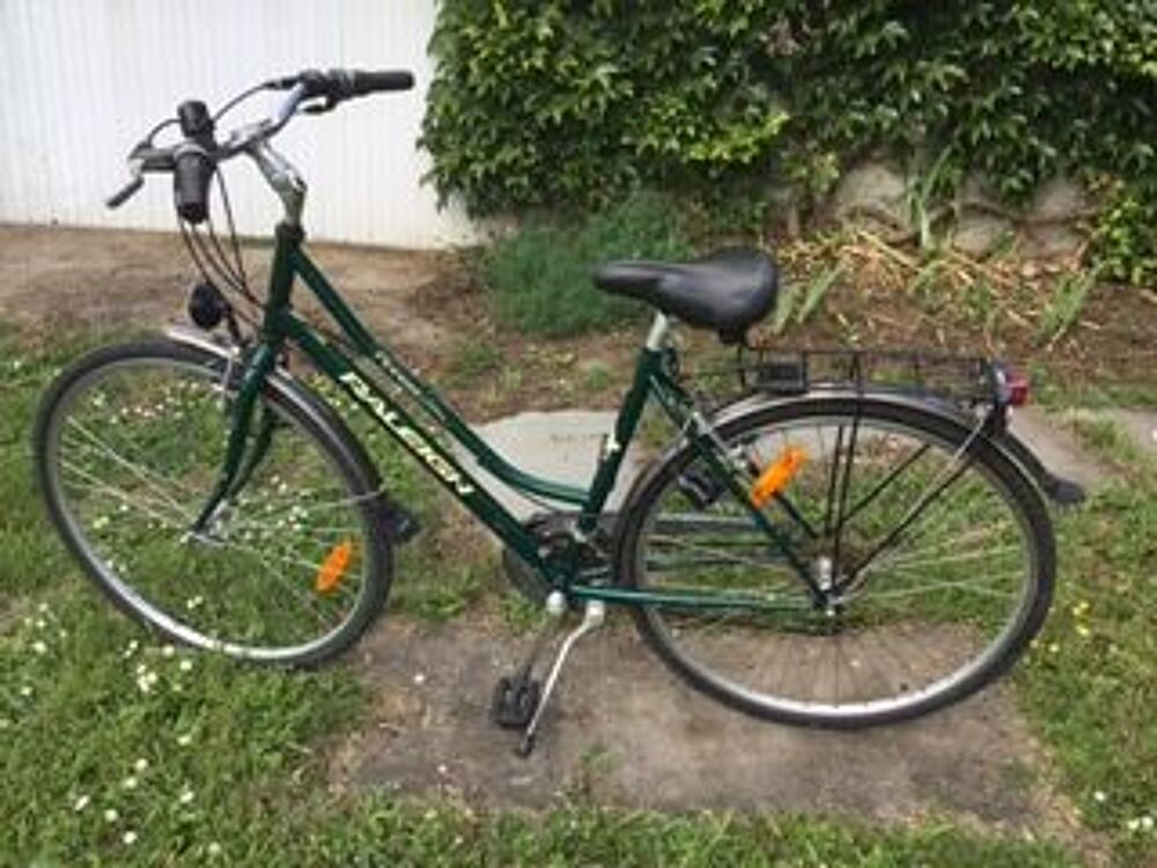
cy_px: 434
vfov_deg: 45.4
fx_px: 1036
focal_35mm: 31
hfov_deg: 58.4
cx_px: 578
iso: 25
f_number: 2.4
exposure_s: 1/377
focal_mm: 3.3
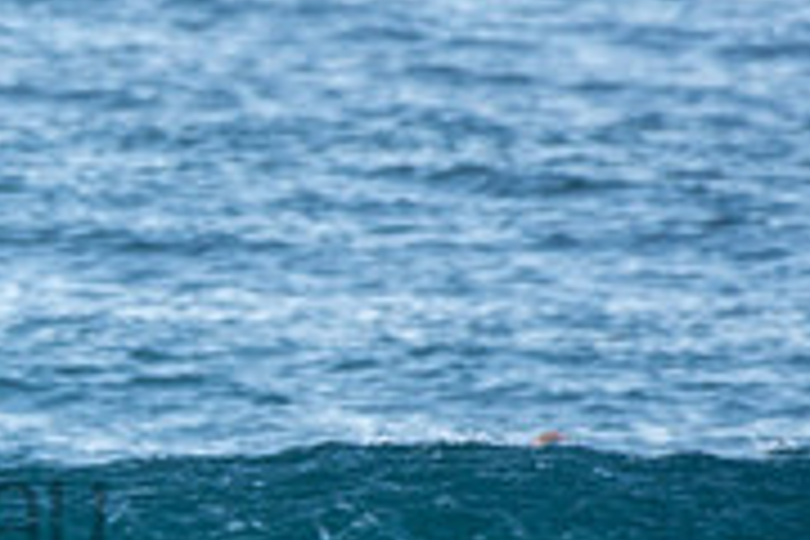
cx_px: -369
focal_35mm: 2420
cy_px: 461
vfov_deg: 0.6
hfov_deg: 0.9
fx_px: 54446
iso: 450
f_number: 5.6
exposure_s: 1/400
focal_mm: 500
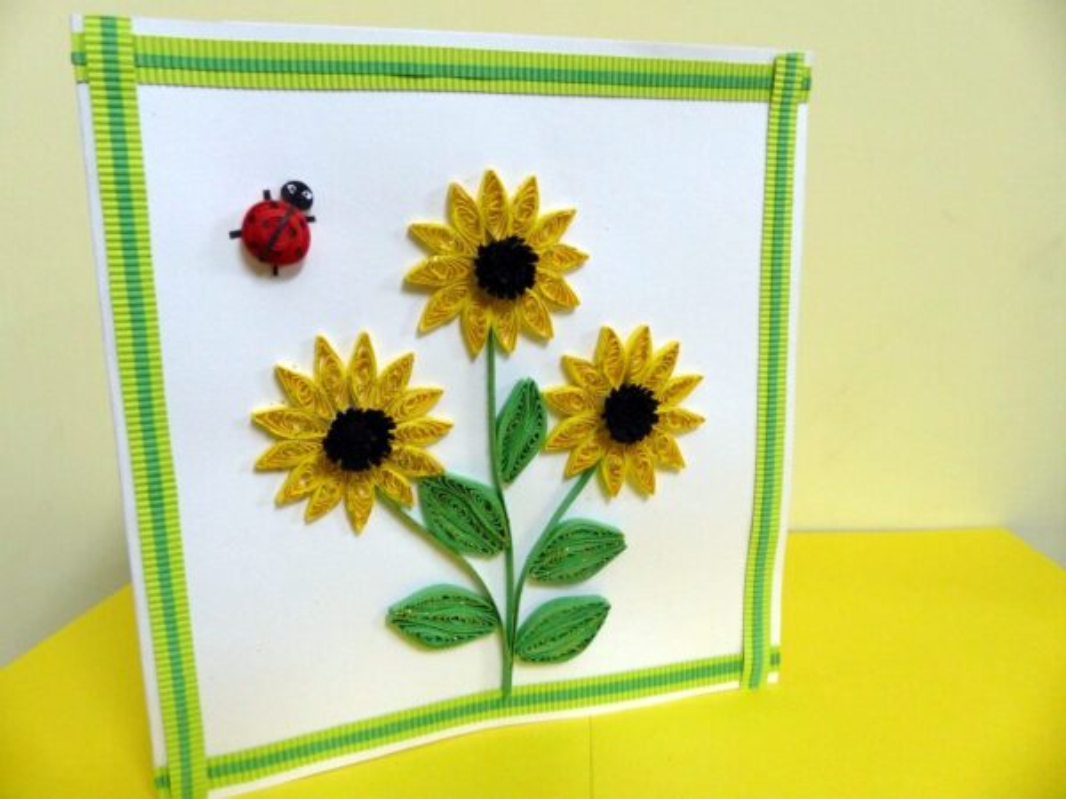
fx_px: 770
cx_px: 533
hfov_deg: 69.4
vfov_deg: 54.9
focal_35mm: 25
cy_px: 400
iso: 400
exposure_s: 1/15
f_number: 2.8
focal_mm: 4.5
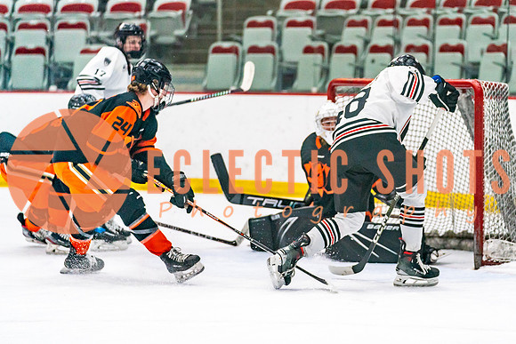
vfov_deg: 7.7
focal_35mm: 179
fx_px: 2566
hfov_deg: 11.5
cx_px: 316
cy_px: 170
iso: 3200
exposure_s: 1/1250
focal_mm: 144
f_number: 2.8
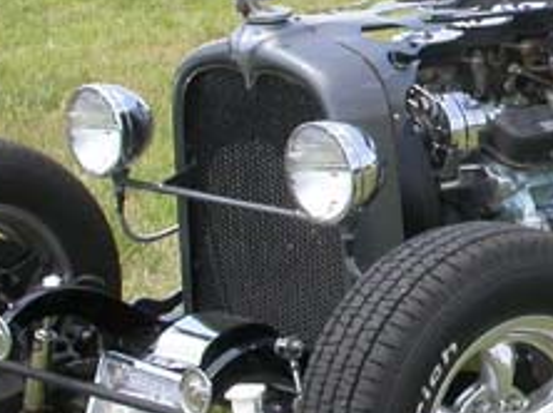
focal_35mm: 137
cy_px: 114
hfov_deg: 14.2
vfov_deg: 10.8
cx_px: 560
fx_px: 2186
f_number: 6
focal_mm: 7.85
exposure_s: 1/215
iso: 100
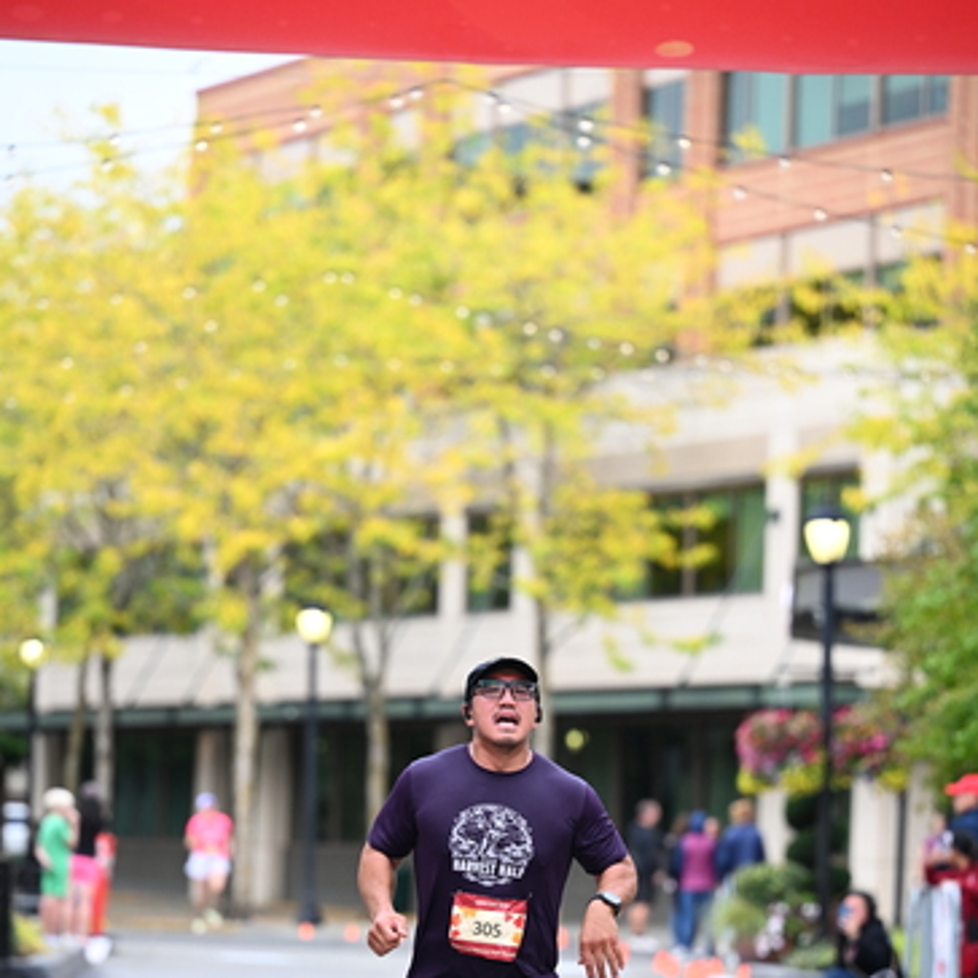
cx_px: 490
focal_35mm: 167
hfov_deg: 10.5
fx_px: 5338
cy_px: 707
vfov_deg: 10.5
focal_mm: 130
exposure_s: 1/1600
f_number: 2.8
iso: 1000
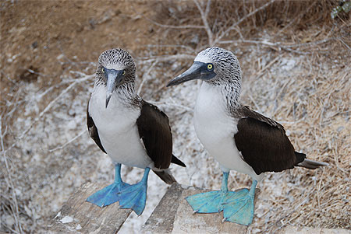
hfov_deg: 17.0
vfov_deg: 11.4
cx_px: 176
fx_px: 1171
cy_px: 117
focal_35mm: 120
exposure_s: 1/500
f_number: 5.3
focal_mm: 80
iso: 110
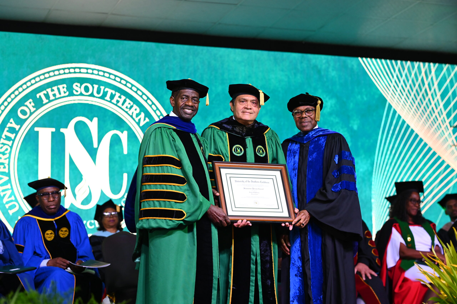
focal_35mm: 85
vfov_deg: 16.0
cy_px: 152
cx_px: 228
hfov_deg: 23.9
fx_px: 1078
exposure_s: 1/320
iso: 2500
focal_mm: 85
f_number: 2.8
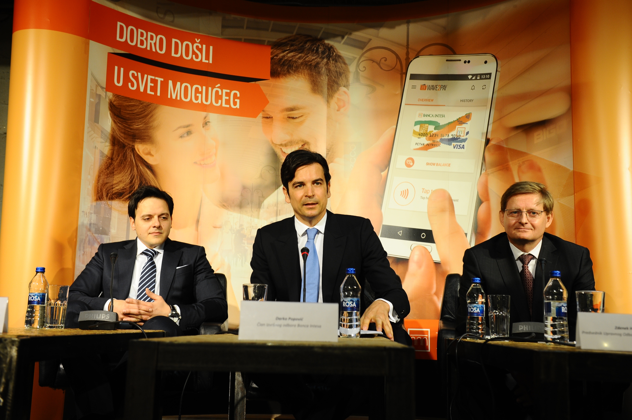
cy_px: 210
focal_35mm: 45
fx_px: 789
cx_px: 316
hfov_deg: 43.6
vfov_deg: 29.8
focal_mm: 45
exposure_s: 1/60
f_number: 4.5
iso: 800
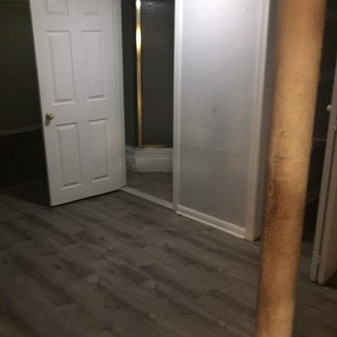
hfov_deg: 46.8
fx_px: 386
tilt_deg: -20.2
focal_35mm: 35
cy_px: 167
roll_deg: +1.2
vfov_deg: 47.2
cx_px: 128
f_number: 2.2
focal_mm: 4.15
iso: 400
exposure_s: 1/15
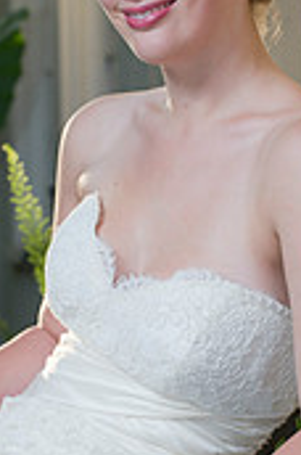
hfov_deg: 4.5
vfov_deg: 6.8
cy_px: 312
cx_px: 117
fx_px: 3815
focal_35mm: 303
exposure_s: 1/60
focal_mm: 116
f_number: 7.1
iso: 400
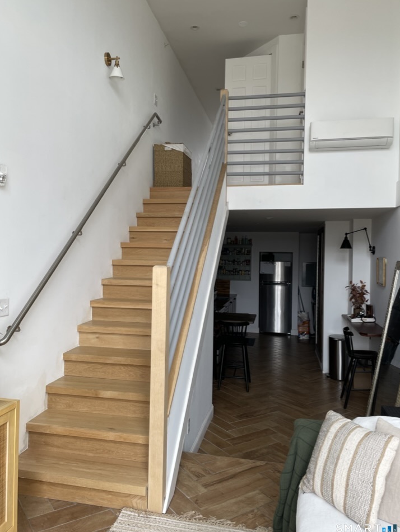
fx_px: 431
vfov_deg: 63.4
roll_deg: -0.4
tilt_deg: +0.0
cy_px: 257
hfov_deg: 49.8
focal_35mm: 28
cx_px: 193
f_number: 1.6
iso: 32
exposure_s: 1/159
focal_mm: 4.2
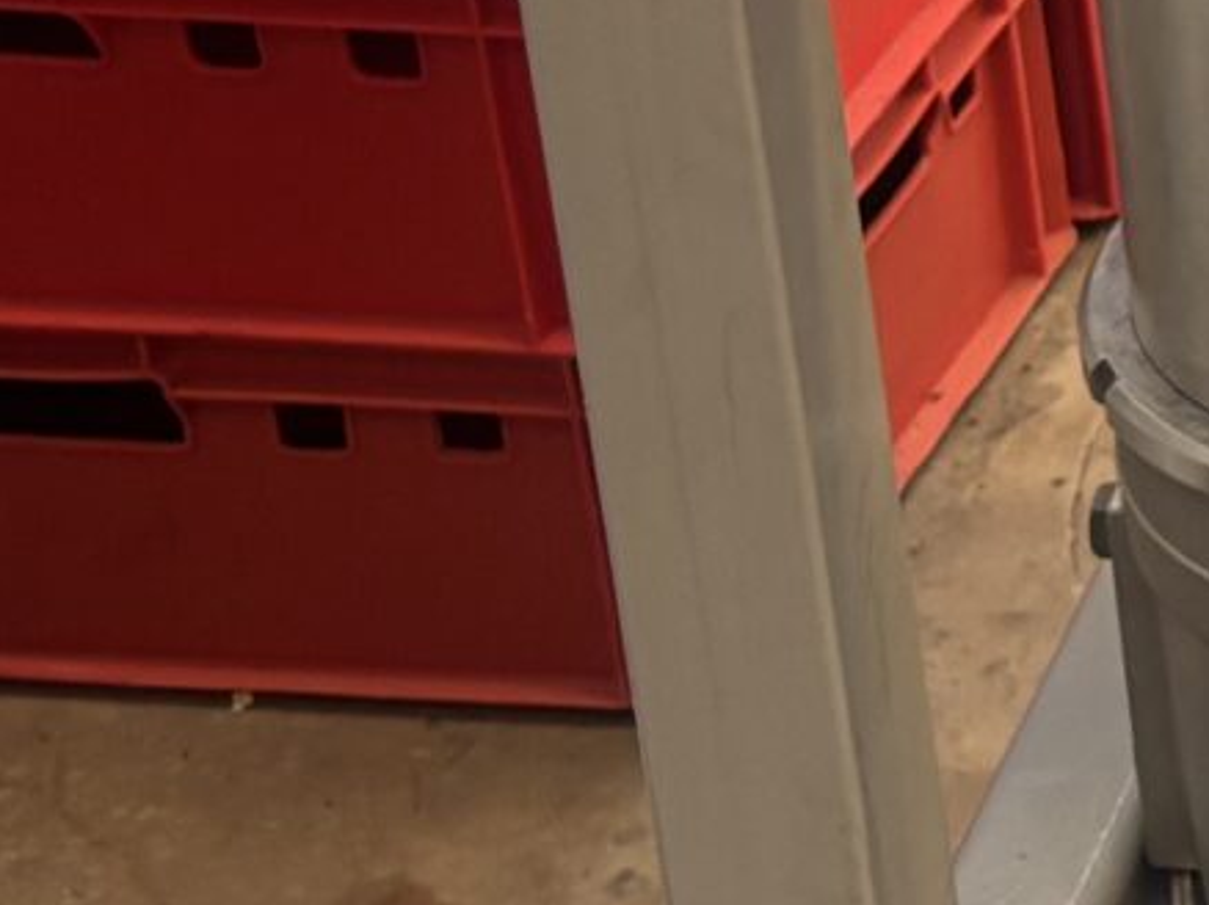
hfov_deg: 10.9
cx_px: 2948
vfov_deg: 9.3
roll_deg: -0.2
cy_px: -682
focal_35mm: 152
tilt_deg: -21.9
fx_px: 5306
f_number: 1.6
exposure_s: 1/50
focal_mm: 5.96
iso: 100
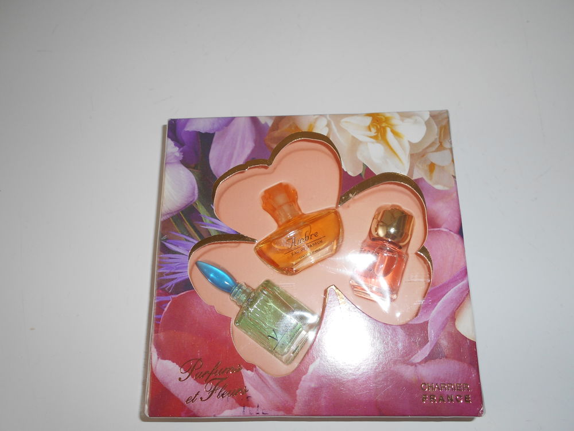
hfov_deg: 67.3
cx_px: 287
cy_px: 216
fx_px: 431
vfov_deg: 53.1
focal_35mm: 26
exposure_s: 1/25
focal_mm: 4.6
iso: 80
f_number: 3.2
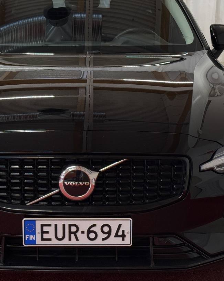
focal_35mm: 83
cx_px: 77
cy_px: 115
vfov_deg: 23.0
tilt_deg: -11.3
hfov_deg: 18.4
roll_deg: +0.3
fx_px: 688
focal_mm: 6.76
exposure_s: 1/58
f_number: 1.78
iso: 50
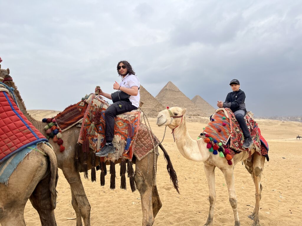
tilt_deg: +0.4
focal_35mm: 26
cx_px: 151
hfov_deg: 67.3
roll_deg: +0.3
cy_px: 113
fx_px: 227
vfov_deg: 53.1
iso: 50
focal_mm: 5.1
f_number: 1.6
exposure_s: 1/3413
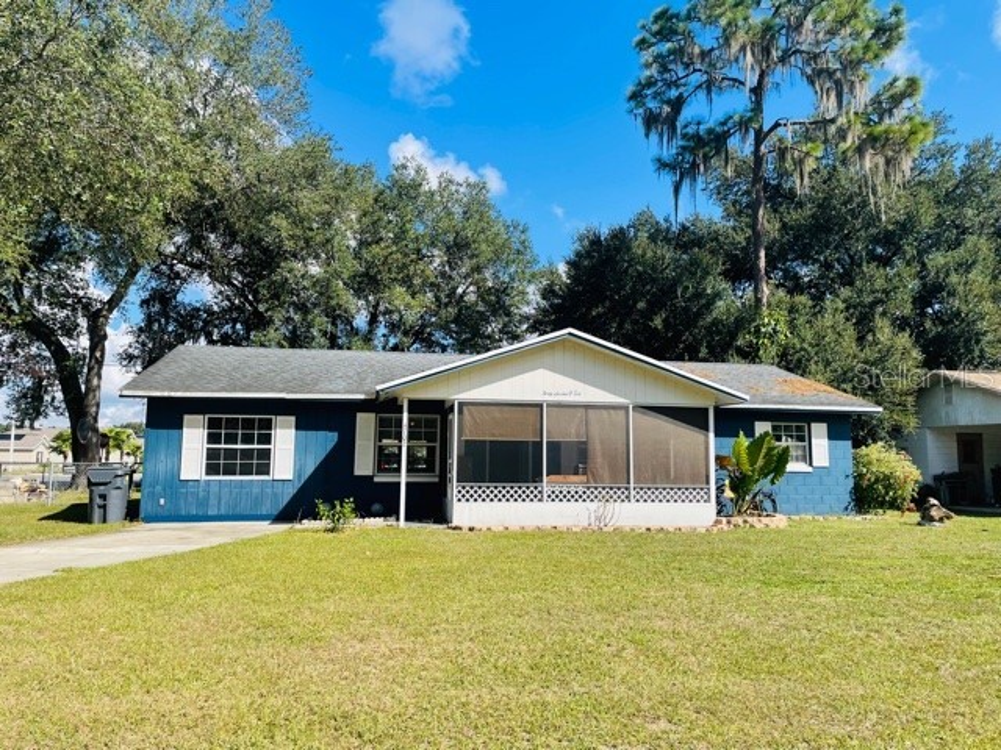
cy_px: 375
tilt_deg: +7.2
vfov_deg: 53.1
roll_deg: -0.3
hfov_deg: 67.3
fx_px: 752
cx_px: 500
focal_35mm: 26
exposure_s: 1/2618
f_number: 1.6
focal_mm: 4.2
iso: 32
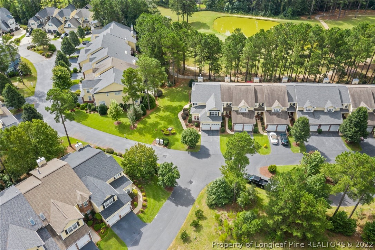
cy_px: 125
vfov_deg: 46.4
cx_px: 188
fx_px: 292
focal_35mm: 28
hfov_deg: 65.5
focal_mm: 10.26
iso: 100
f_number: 8
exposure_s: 1/100
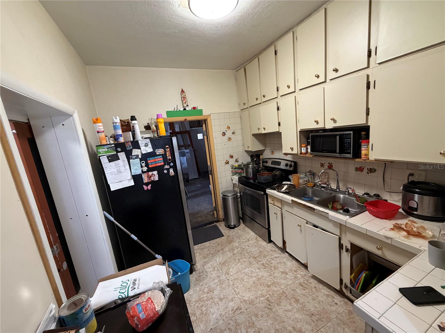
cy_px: 166
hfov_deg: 102.1
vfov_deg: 85.7
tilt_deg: -10.5
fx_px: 180
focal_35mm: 14
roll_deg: +6.7
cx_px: 222
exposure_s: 1/60
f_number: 2.2
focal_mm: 2.22
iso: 400
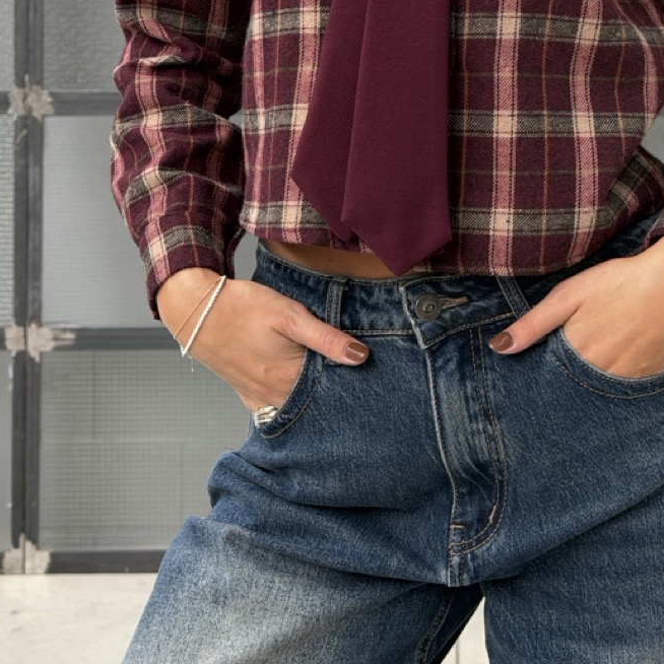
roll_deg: -0.1
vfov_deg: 20.5
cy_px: 71
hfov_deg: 20.8
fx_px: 1801
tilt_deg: -2.5
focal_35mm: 83
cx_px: 460
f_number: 1.78
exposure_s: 1/57
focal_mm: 6.76
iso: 250
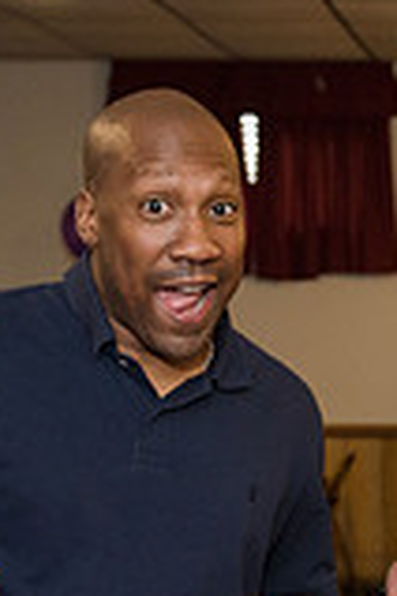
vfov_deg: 16.9
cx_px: 584
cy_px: 658
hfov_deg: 11.3
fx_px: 1935
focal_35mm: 117
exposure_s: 1/400
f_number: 3.5
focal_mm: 32
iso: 2000
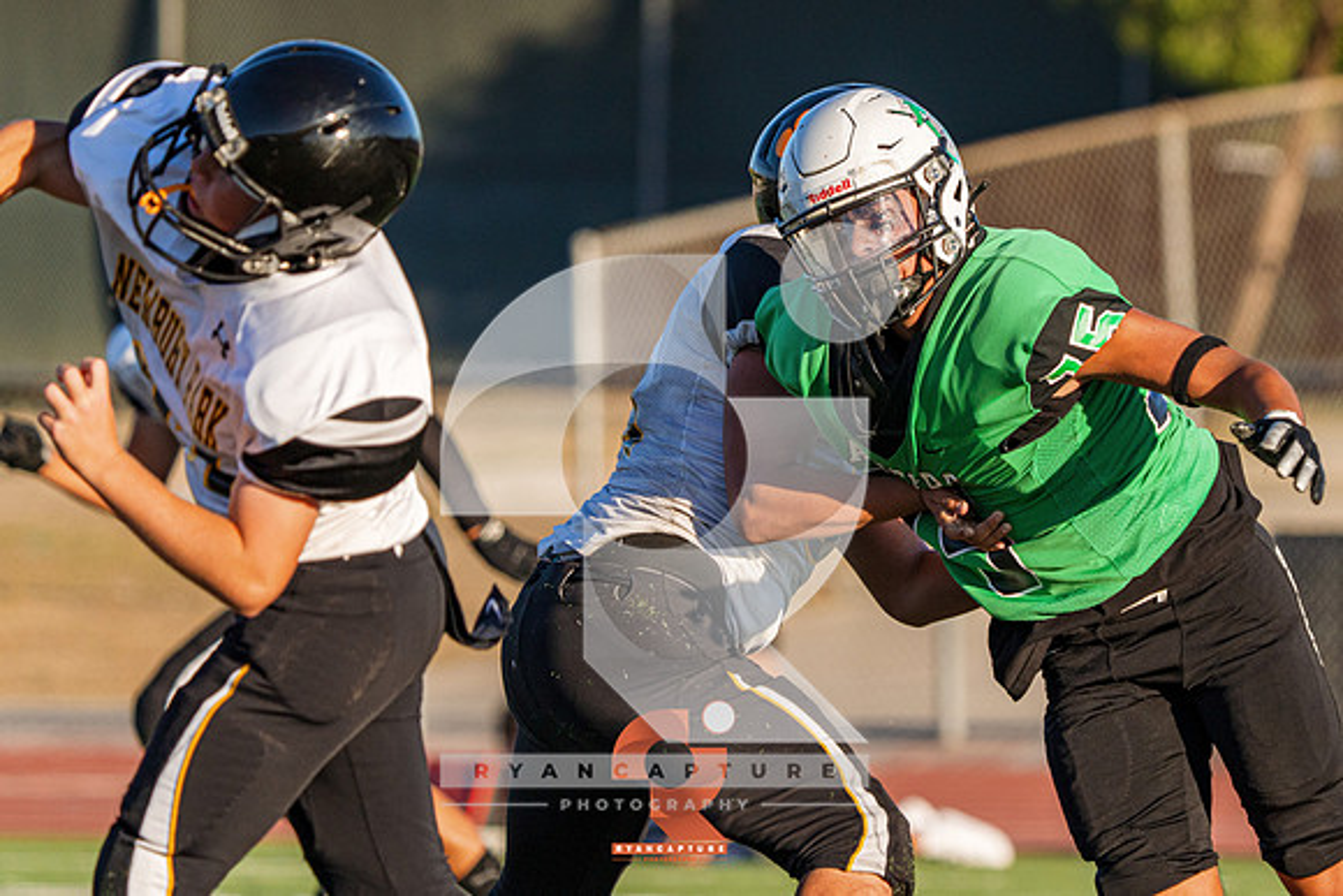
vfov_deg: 2.2
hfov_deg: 3.4
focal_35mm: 612
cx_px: 930
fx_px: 22822
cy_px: 295
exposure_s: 1/1600
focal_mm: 371
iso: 400
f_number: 6.3
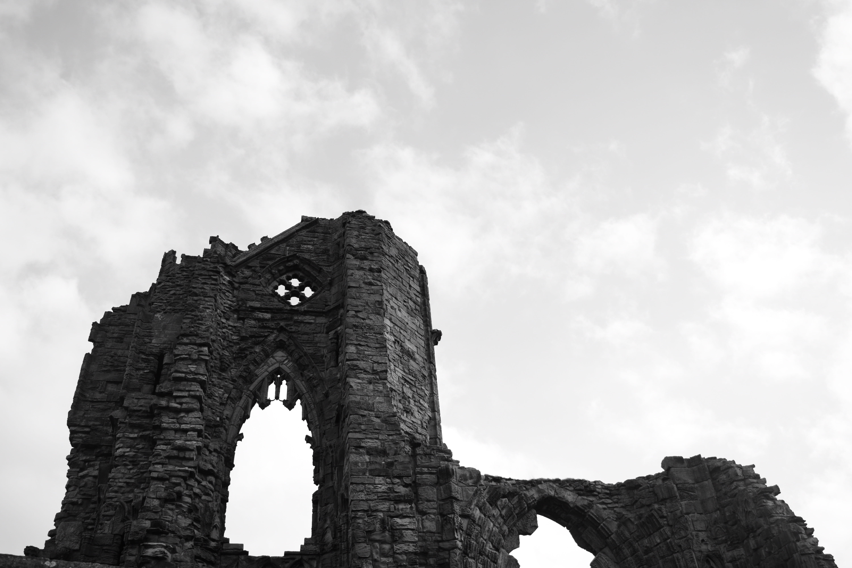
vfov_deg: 43.6
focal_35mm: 30
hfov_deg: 61.9
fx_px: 710
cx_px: 426
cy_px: 284
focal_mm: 20
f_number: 4
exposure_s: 1/1000
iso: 400
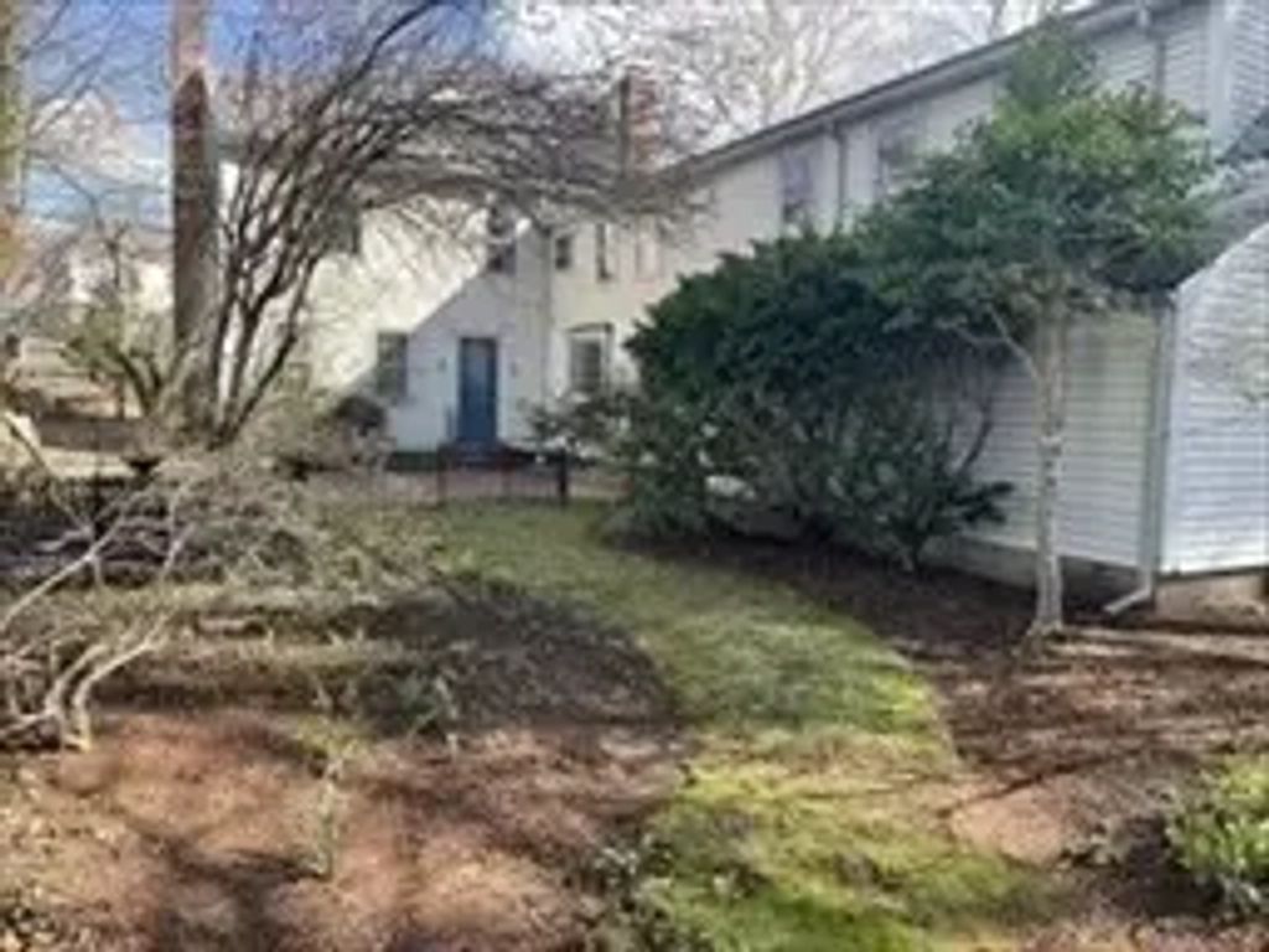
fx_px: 953
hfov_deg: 67.3
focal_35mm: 26
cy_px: 476
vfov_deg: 53.1
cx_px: 634
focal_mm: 4.2
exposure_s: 1/454
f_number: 1.6
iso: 32
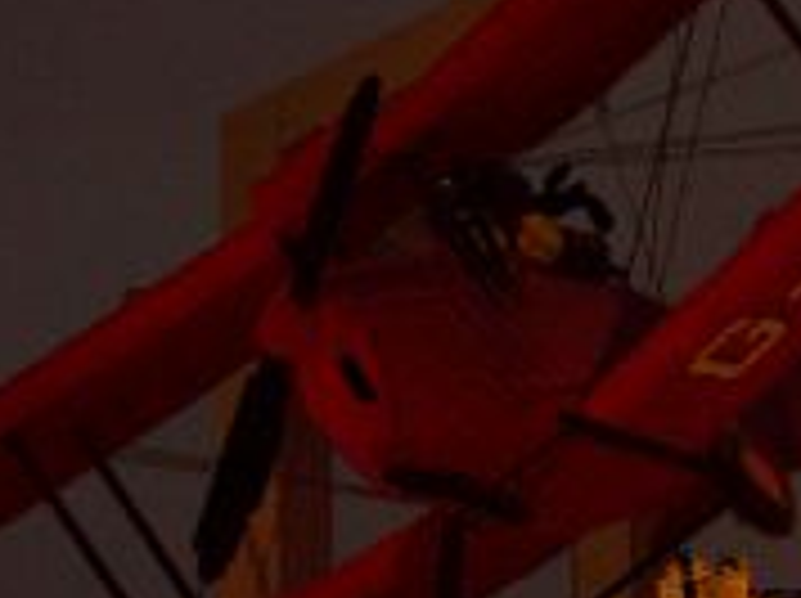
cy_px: 497
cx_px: 774
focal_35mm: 243
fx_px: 5615
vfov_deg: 6.1
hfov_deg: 8.1
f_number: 4.8
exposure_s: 1/125
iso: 140
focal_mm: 18
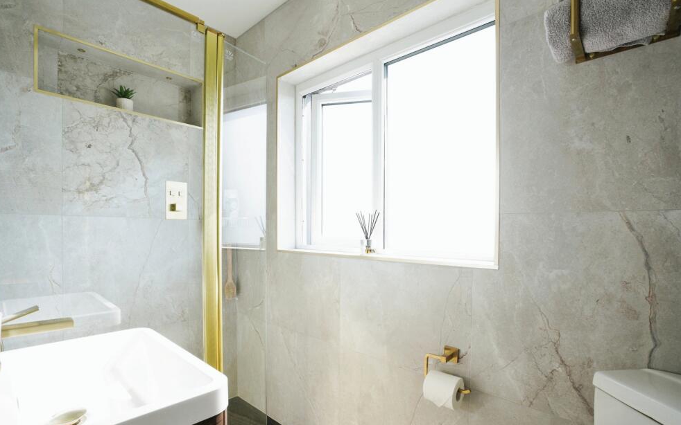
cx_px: 327
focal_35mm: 17
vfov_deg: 68.0
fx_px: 316
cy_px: 224
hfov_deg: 94.3
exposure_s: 1/125
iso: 800
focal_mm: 16
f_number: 9
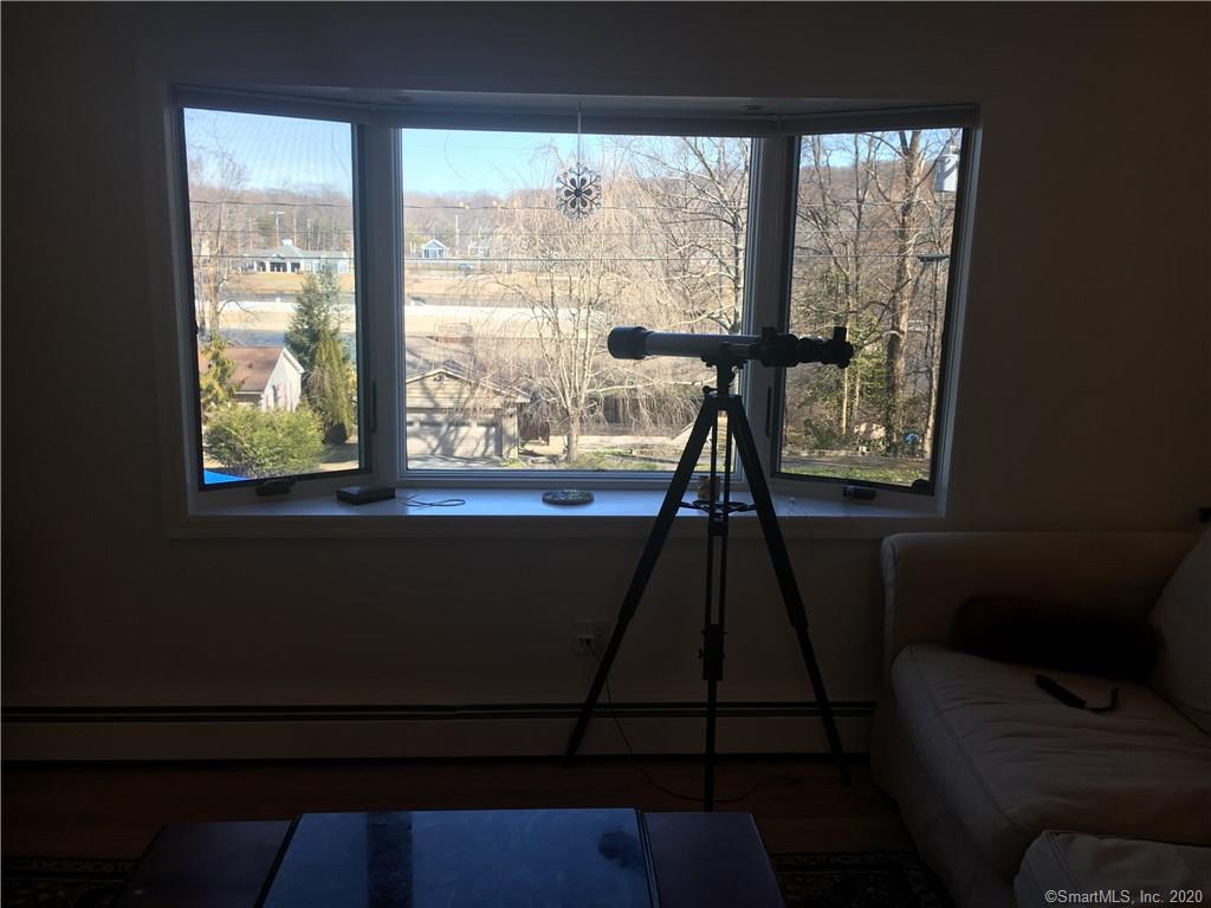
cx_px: 606
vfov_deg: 48.2
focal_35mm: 29
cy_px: 454
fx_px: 1015
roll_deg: -0.5
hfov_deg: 61.7
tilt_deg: -9.3
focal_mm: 4.15
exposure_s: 1/206
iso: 25
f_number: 2.2
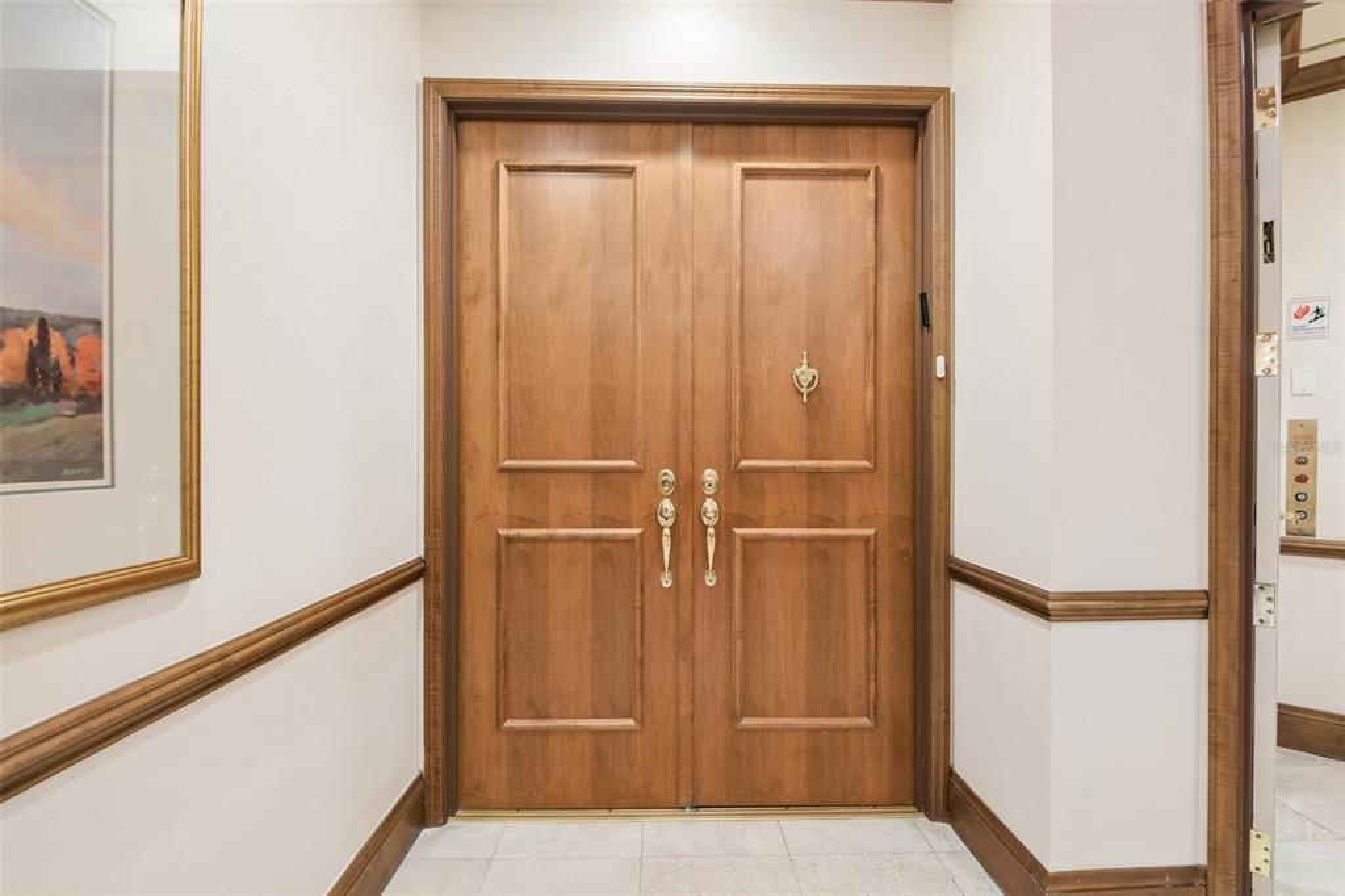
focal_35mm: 16
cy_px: 448
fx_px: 598
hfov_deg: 96.8
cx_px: 672
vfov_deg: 73.7
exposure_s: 1
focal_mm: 16
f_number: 8
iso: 400
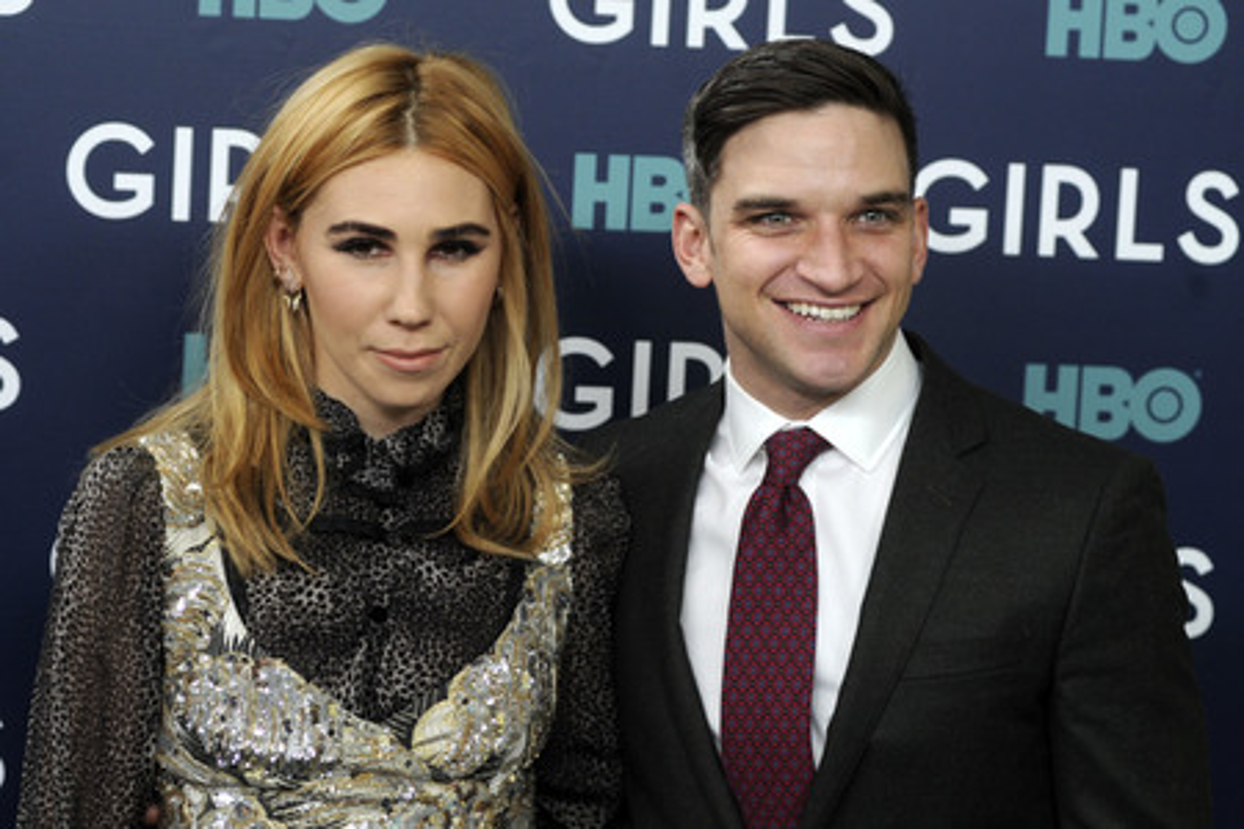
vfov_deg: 14.4
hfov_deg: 21.5
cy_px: 414
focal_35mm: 95
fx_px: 3283
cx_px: 622
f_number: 5
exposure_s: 1/250
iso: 1600
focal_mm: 95
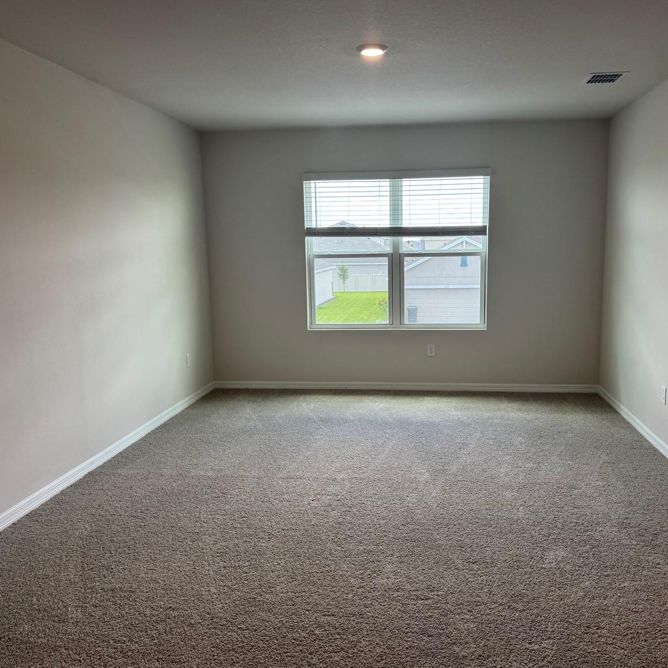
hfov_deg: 55.5
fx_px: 633
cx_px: 367
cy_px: 336
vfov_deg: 55.6
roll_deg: +0.7
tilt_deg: -8.9
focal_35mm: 29
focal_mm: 6.76
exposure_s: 1/120
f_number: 1.78
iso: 80
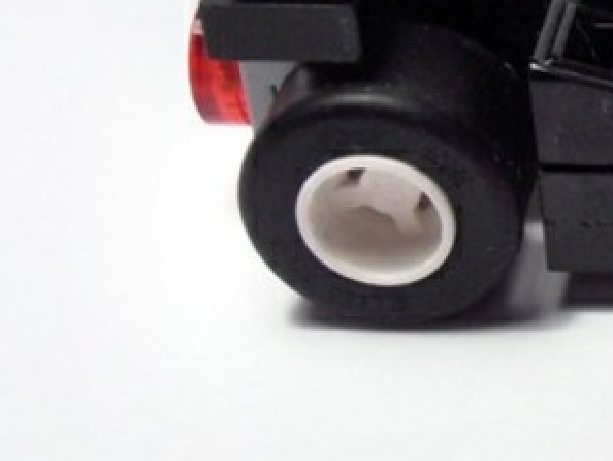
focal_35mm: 112
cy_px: 47
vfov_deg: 13.1
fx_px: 1984
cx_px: 908
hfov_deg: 16.1
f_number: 3.9
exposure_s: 1/50
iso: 80
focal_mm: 6.61
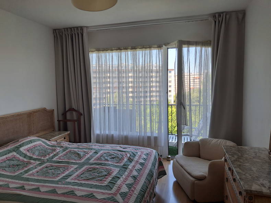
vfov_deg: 51.3
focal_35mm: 27
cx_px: 136
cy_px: 102
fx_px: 211
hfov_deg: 65.3
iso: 50
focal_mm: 4
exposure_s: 1/120
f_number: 1.8
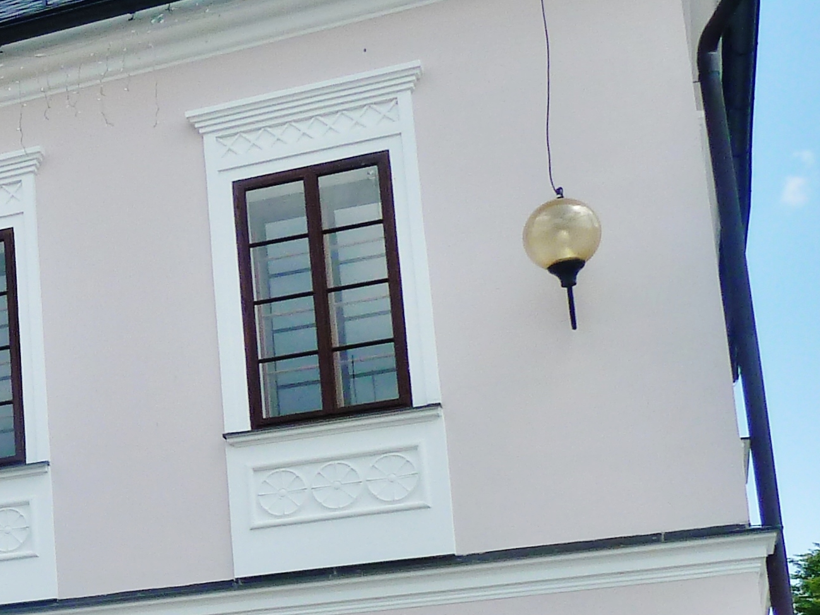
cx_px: -328
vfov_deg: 18.6
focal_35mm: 77
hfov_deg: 22.0
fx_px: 1824
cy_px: 621
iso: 80
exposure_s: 1/400
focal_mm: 4.1
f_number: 4
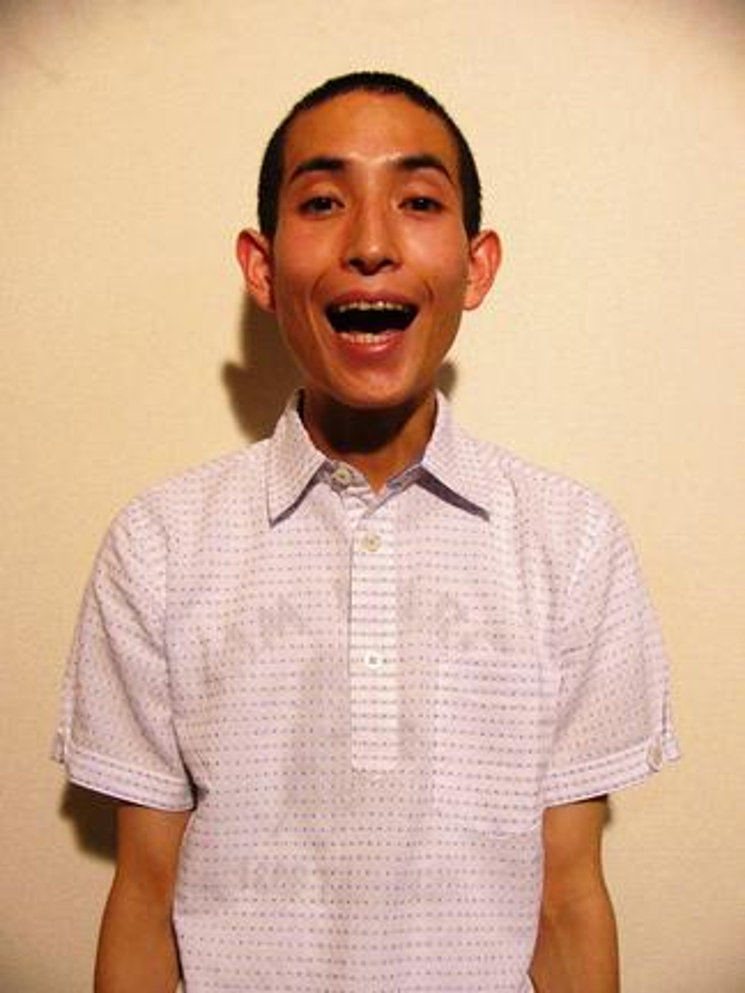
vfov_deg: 52.6
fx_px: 1004
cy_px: 496
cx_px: 372
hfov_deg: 40.7
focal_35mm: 35
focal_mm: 4.6
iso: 200
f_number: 2.8
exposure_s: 1/60
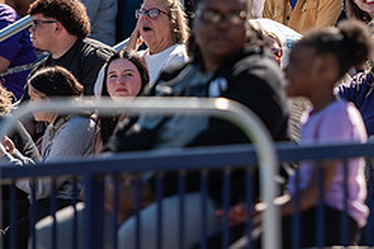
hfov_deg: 5.0
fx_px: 4256
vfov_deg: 3.3
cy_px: 55
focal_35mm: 410
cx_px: 356
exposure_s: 1/800
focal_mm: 175
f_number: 3.2
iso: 125
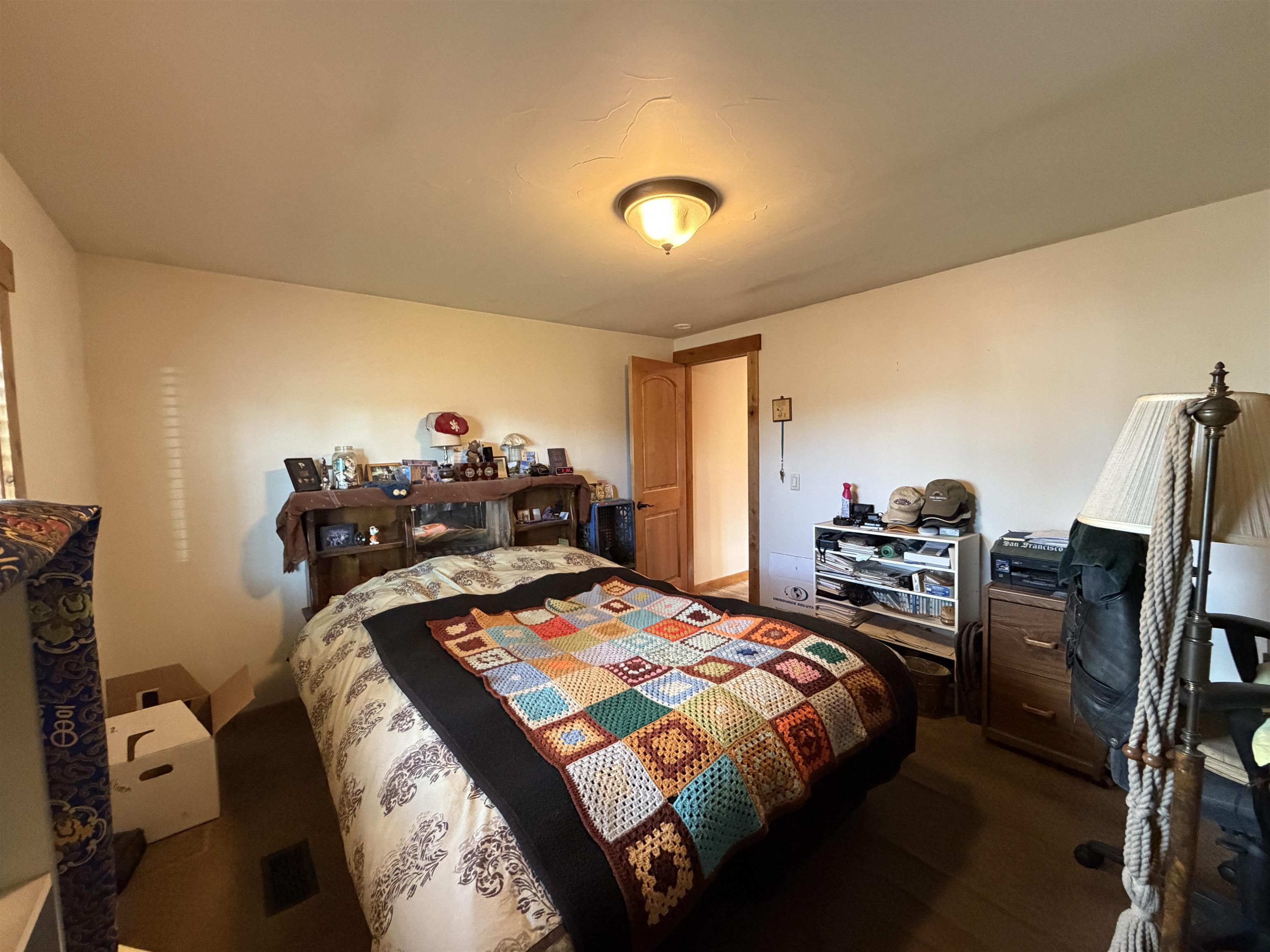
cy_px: 476
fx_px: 514
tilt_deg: -3.9
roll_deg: +1.1
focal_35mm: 14
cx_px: 635
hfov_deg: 102.1
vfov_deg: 85.7
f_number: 2.2
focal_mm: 2.22
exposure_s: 1/60
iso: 500
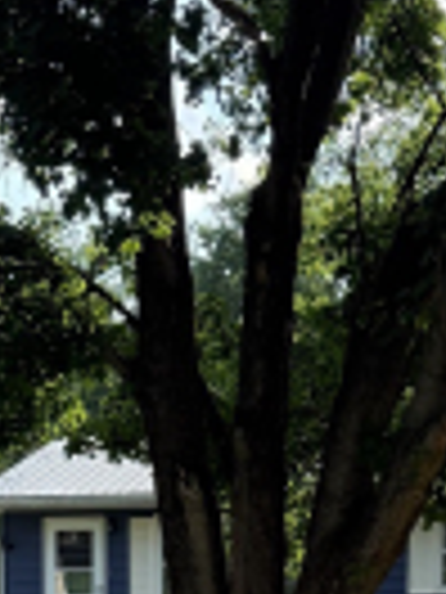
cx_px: 221
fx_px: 2079
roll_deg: -0.6
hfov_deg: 12.2
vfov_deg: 14.6
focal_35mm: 121
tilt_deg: -5.7
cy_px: 1006
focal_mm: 6.76
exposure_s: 1/1522
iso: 100
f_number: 1.78
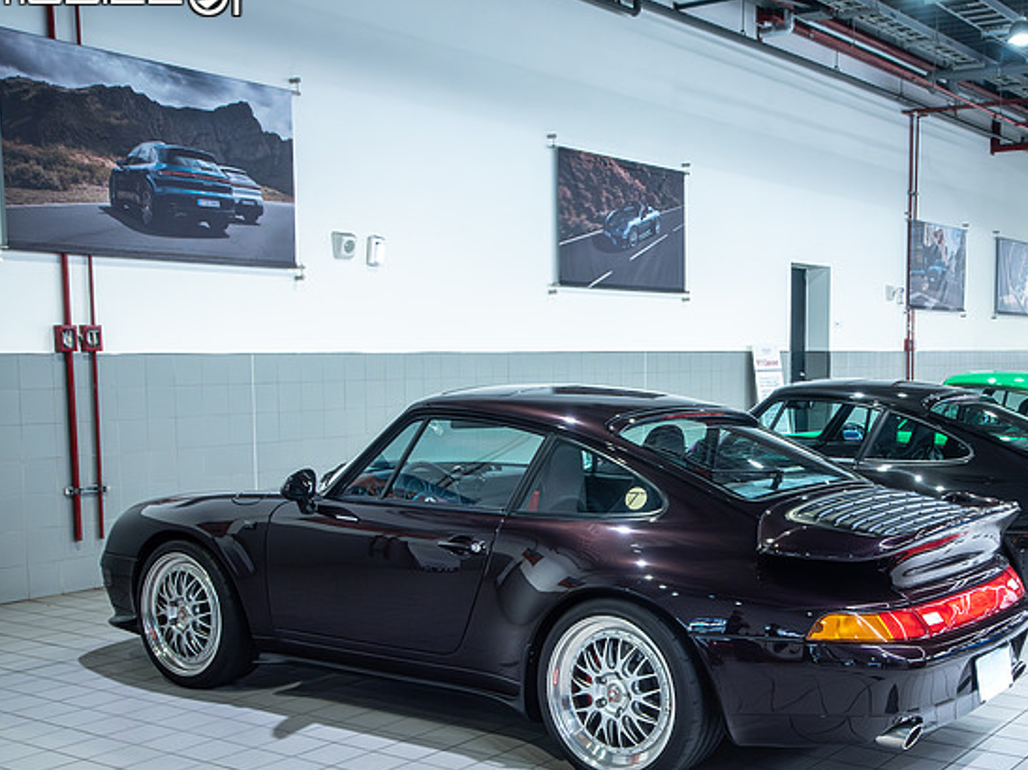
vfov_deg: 30.2
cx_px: 705
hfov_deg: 39.1
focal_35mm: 48
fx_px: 1425
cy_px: 450
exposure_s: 1/40
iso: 2000
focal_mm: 35
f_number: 4
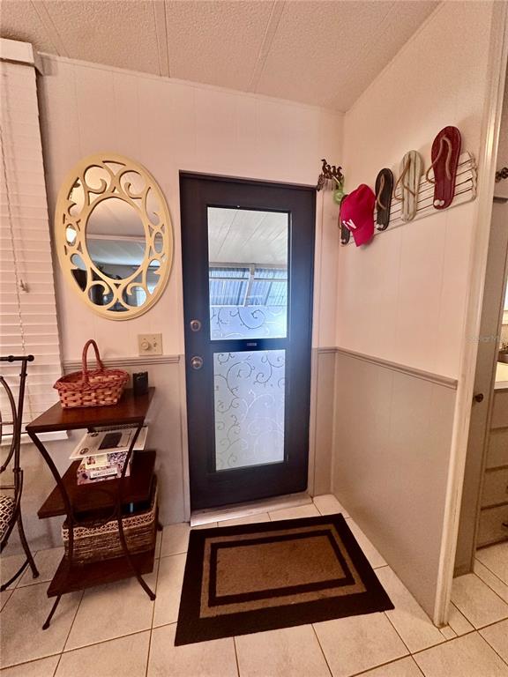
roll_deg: -0.1
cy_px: 338
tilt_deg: -6.5
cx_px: 254
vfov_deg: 102.1
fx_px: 274
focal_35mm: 14
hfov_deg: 85.7
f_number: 2.2
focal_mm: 2.22
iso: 250
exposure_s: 1/120
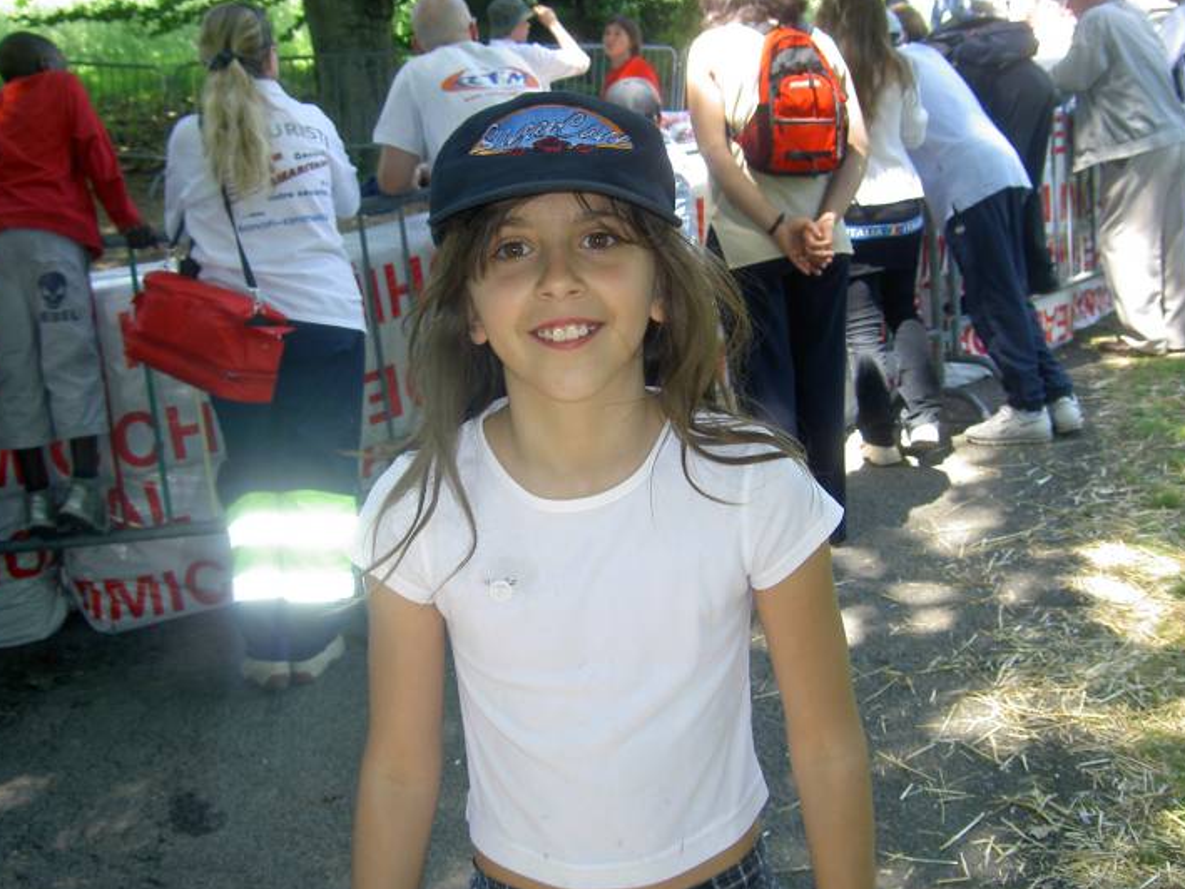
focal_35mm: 44
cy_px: 416
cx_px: 565
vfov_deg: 32.9
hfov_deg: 42.9
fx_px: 1506
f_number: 2.8
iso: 100
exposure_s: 1/60
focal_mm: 8
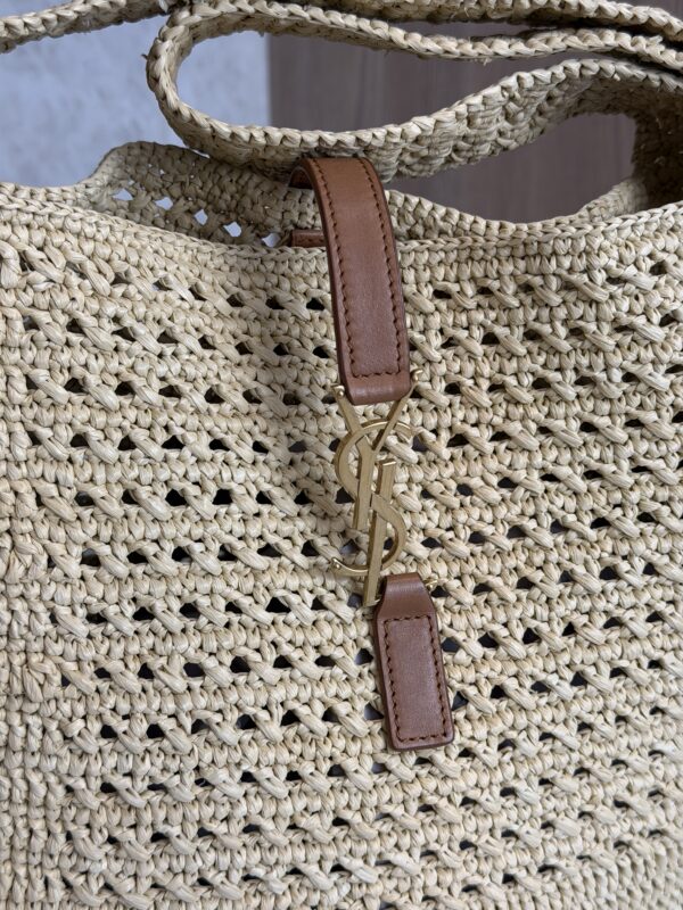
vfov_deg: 39.7
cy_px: 455
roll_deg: +0.6
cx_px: 342
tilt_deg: -23.0
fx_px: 1263
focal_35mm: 48
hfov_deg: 30.3
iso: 50
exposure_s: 1/120
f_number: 1.78
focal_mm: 6.76
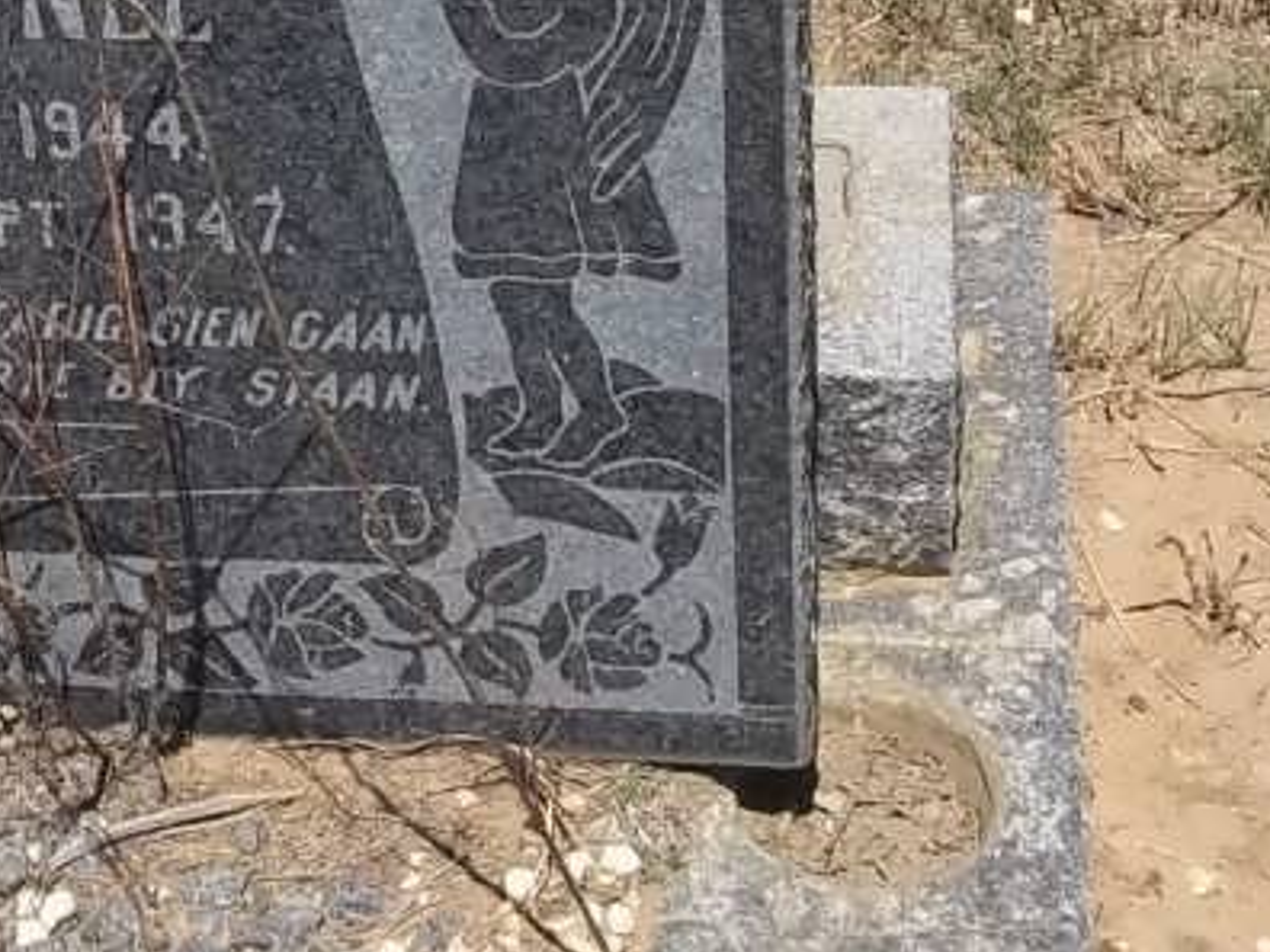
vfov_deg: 14.9
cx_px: 103
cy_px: -109
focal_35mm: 97
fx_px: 3559
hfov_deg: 19.8
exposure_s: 1/640
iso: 80
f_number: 5.5
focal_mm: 5.7
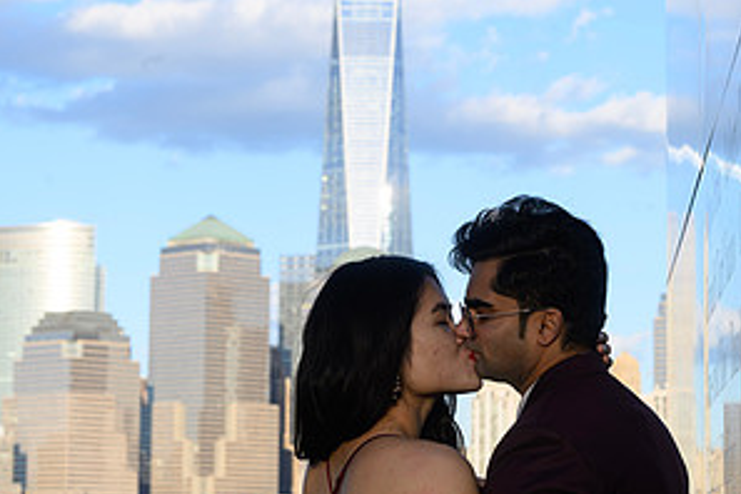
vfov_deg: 10.6
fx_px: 2655
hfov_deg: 15.9
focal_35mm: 129
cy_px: 195
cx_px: 372
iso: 160
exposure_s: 1/125
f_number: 10
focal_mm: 85
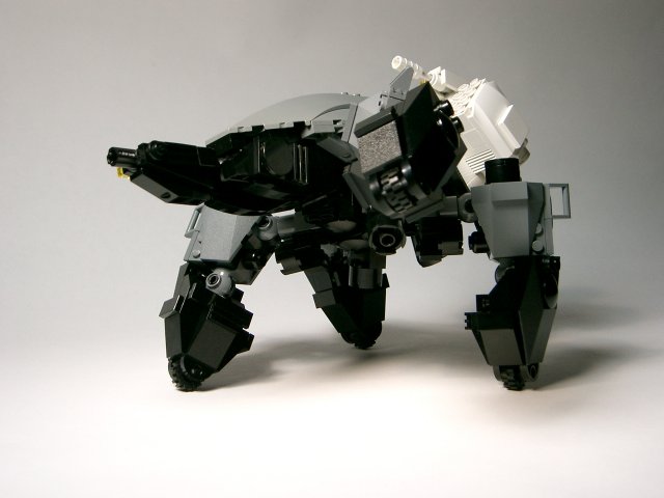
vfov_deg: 26.6
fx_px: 1055
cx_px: 332
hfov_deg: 34.9
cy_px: 249
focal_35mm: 55
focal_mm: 11.4
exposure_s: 1/200
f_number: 3.3
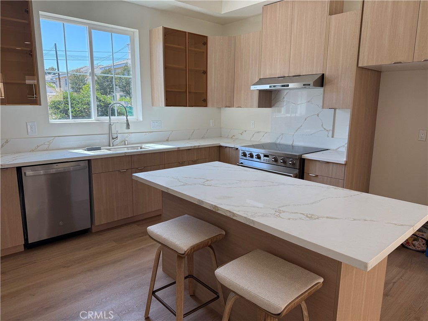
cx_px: 214
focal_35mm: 24
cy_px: 160
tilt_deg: -9.7
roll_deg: -1.0
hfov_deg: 71.6
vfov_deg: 56.8
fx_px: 297
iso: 100
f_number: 1.78
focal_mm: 6.76
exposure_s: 1/321
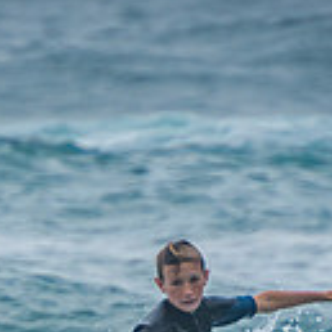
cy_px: 444
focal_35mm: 2299
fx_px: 24946
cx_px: 51
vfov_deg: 0.8
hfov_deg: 0.8
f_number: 5.6
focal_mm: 400
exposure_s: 1/2000
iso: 320
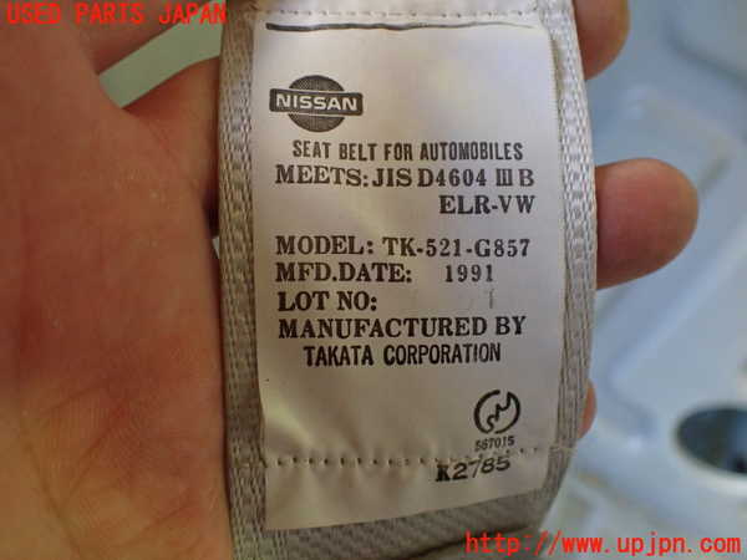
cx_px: 374
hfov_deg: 60.0
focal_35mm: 30
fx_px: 647
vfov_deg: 46.8
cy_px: 280
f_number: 2.3
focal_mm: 5.4
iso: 640
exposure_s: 1/125
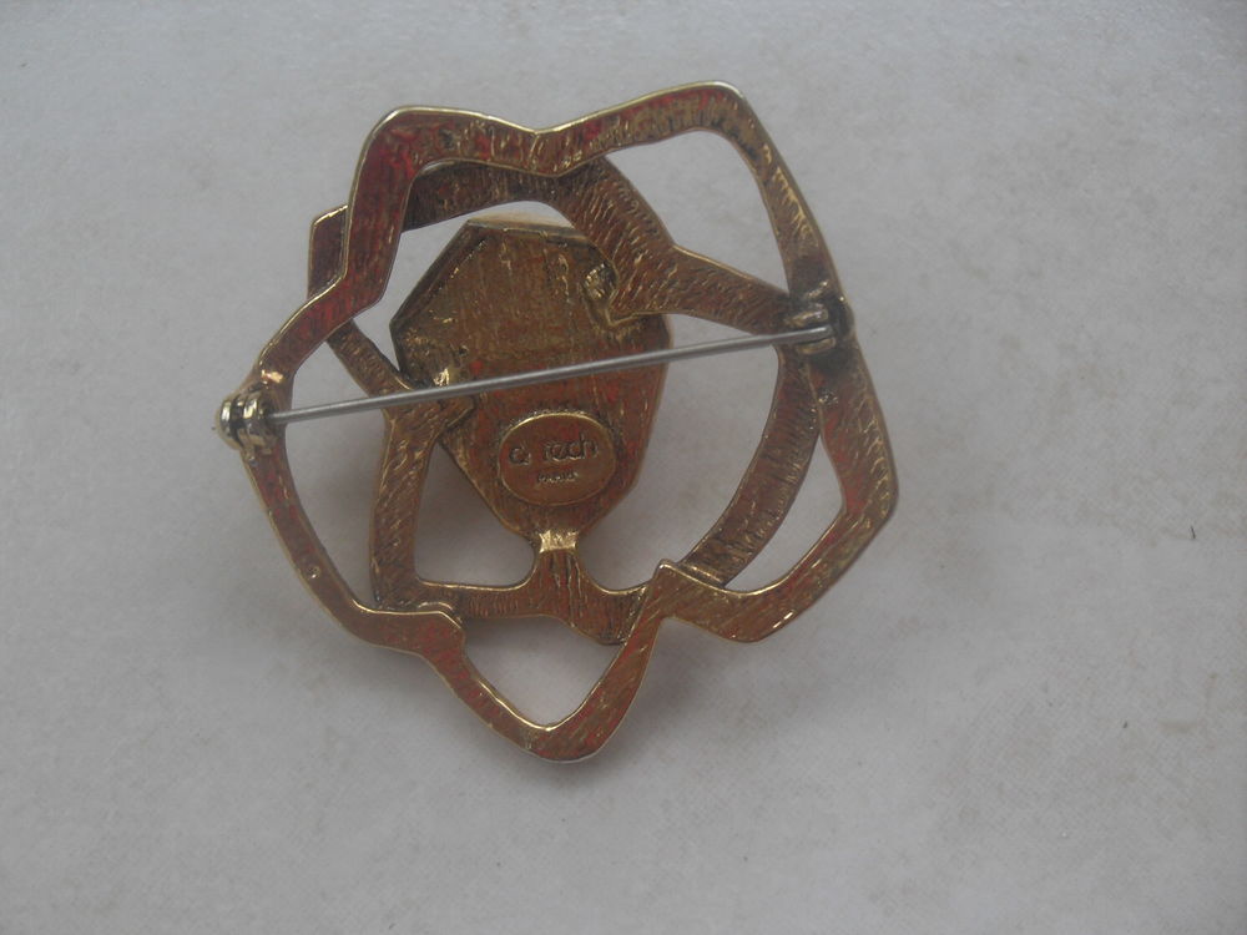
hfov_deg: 50.1
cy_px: 468
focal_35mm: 37
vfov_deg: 38.7
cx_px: 624
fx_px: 1333
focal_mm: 6.3
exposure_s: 1/60
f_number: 2.8
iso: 100
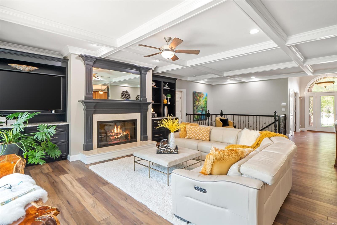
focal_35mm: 18
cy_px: 112
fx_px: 168
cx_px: 168
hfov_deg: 90.0
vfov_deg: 67.4
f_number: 10
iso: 400
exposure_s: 1/3
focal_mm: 9
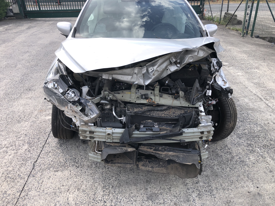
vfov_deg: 49.7
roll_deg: +1.0
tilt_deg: -25.5
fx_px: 222
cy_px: 103
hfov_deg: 63.4
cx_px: 138
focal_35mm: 28
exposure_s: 1/615
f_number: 1.8
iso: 20
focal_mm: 3.99
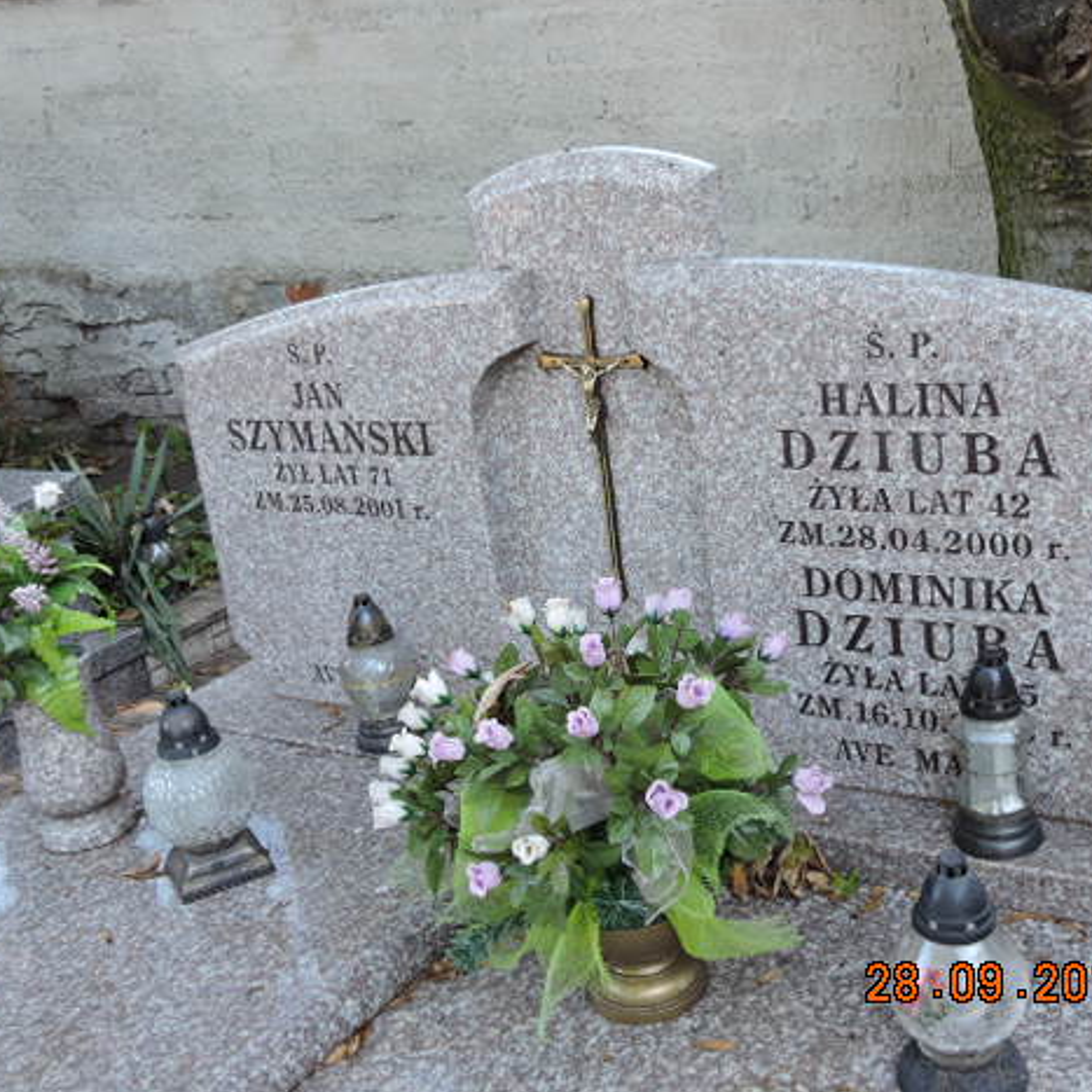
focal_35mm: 40
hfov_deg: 41.7
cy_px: 550
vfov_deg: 41.9
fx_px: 1428
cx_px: 641
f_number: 3.6
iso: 100
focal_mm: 5.9
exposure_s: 1/50
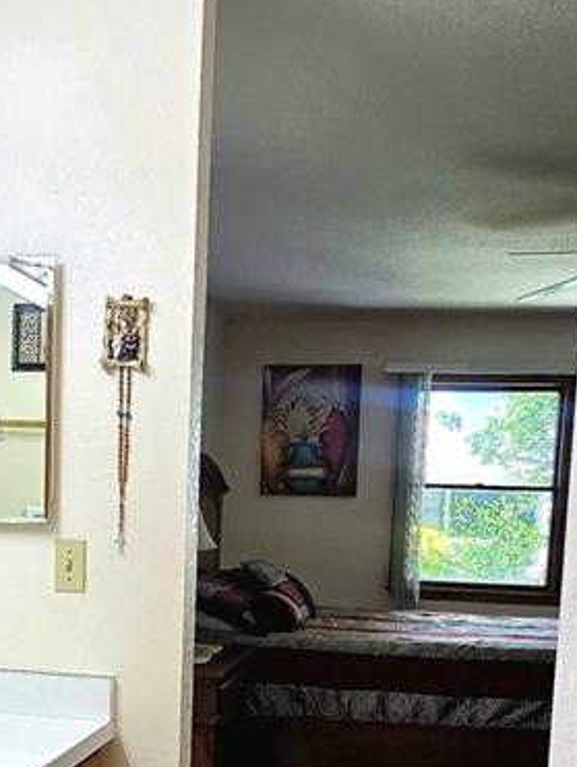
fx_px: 932
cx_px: 178
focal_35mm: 42
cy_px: 647
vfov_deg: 42.1
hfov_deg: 34.0
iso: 64
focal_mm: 2.2
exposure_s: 1/120
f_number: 2.2
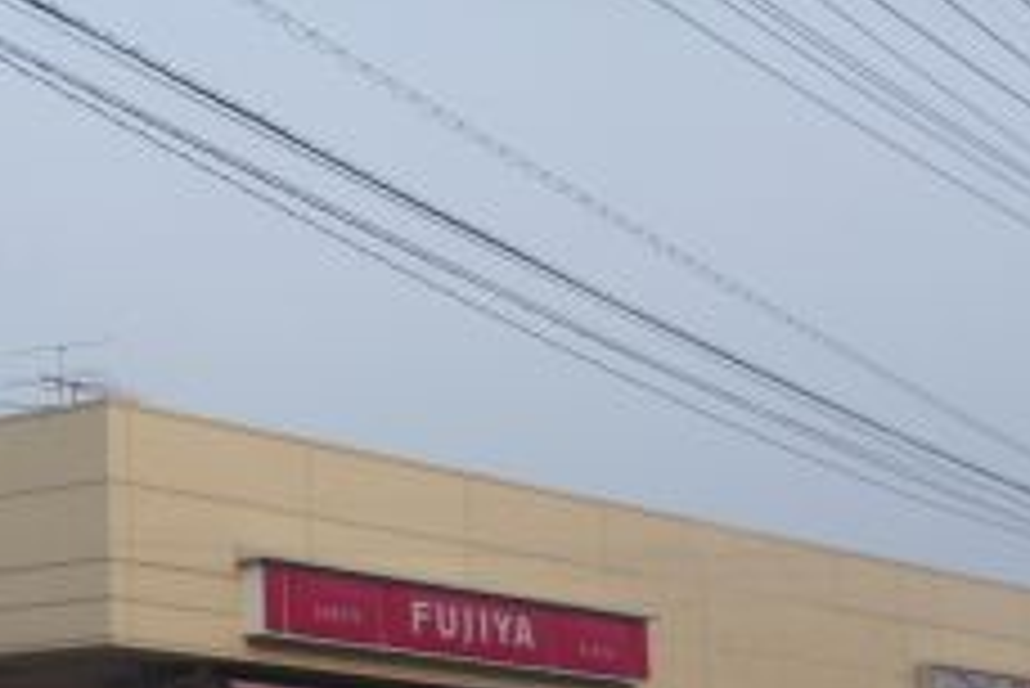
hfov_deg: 21.0
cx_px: -220
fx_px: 2577
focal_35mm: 90
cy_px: 270
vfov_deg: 15.2
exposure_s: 1/400
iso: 80
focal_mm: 5.5
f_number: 3.5
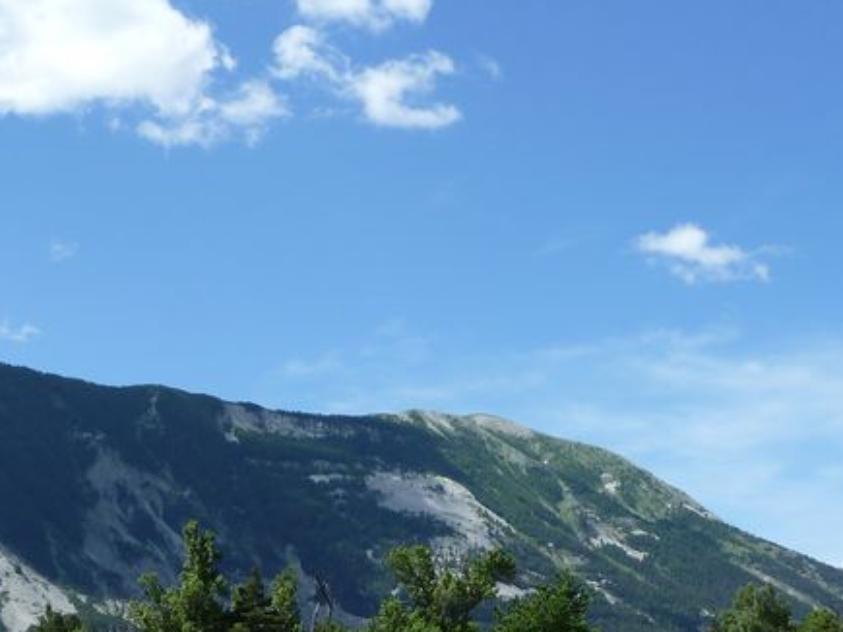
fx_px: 1656
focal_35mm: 68
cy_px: 545
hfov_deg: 28.6
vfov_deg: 21.2
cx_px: 407
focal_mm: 6.1
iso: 80
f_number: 4.5
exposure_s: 1/500
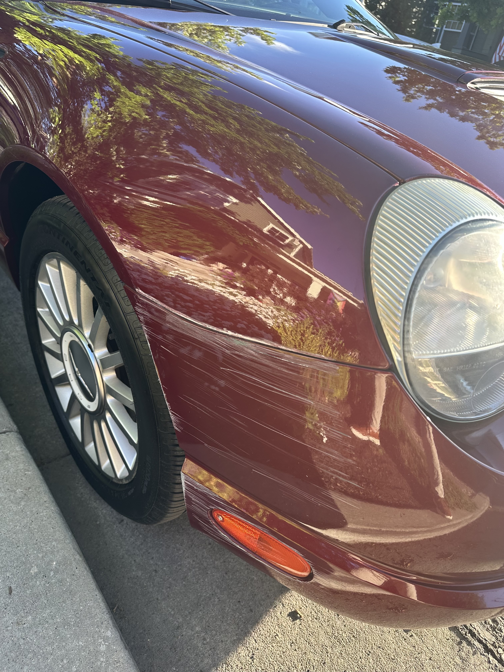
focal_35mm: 24
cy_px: 336
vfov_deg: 71.6
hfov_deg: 56.8
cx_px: 252
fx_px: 466
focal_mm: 6.86
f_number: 1.78
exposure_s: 1/351
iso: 80
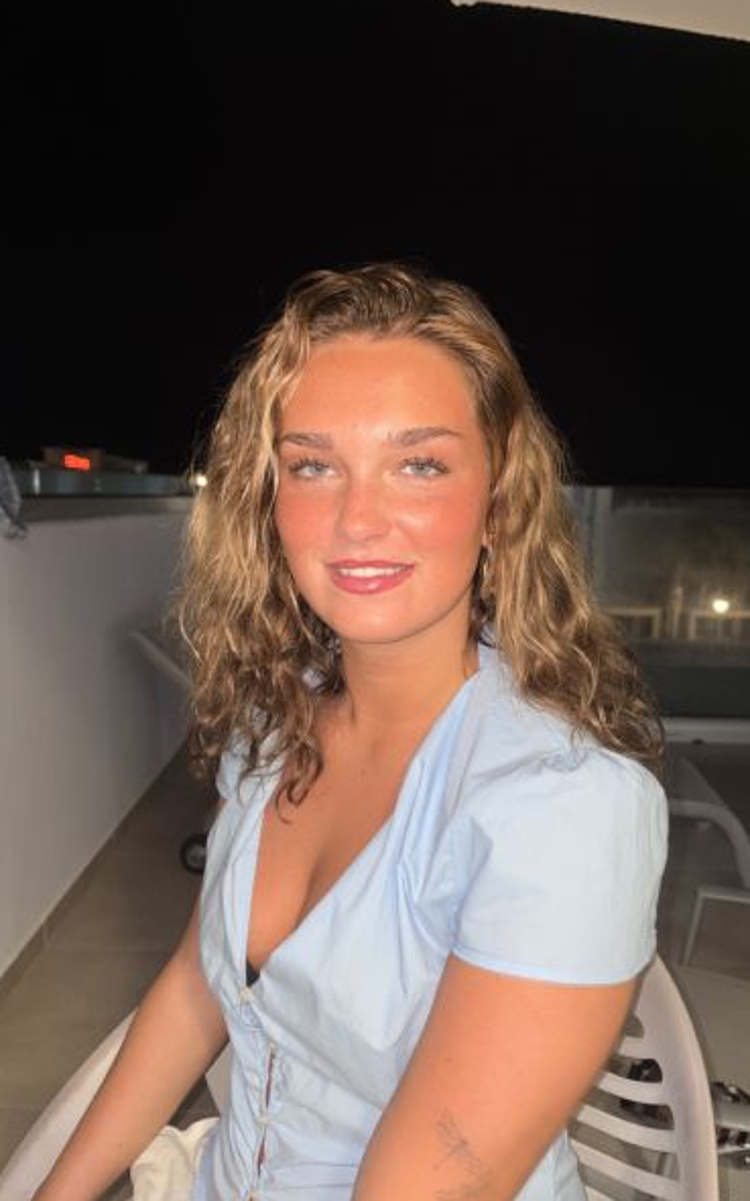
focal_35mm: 28
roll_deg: -1.6
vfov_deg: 66.5
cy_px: 595
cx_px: 384
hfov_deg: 44.5
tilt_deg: -6.0
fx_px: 916
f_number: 1.6
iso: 50
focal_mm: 5.96
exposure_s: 1/4
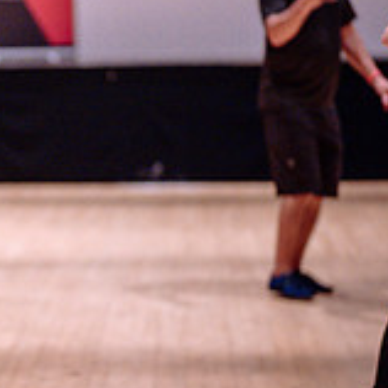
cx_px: -84
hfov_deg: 10.6
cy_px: 188
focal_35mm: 162
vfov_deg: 10.8
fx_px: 2054
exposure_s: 1/250
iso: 1600
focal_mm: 50
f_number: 1.2
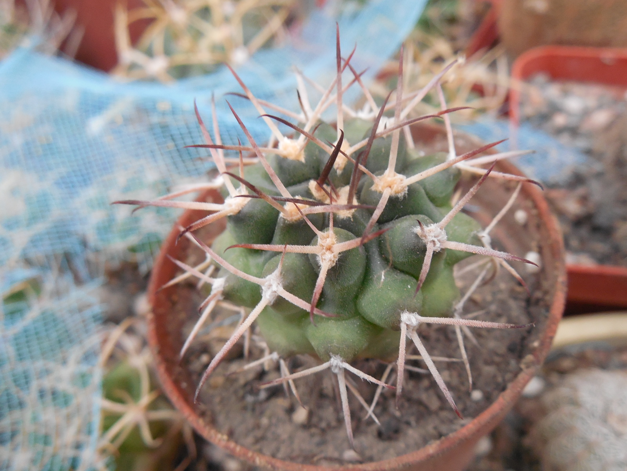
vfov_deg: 45.4
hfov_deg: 58.4
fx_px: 562
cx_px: 314
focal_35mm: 31
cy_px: 236
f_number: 3.6
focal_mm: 5.6
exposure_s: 1/20
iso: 400
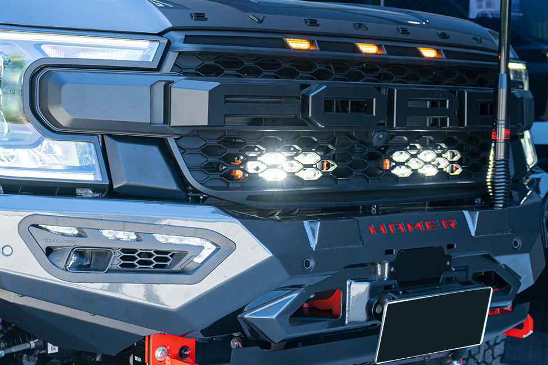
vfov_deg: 23.7
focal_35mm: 57
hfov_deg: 34.2
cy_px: 226
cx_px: 128
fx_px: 868
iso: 160
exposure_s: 1/60
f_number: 4
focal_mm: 31
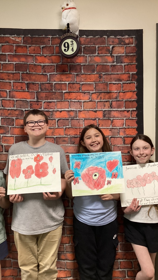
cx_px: 66
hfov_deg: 34.6
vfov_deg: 58.0
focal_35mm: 34
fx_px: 253
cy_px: 140
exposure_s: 1/60
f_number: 2.4
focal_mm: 3.3
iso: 320
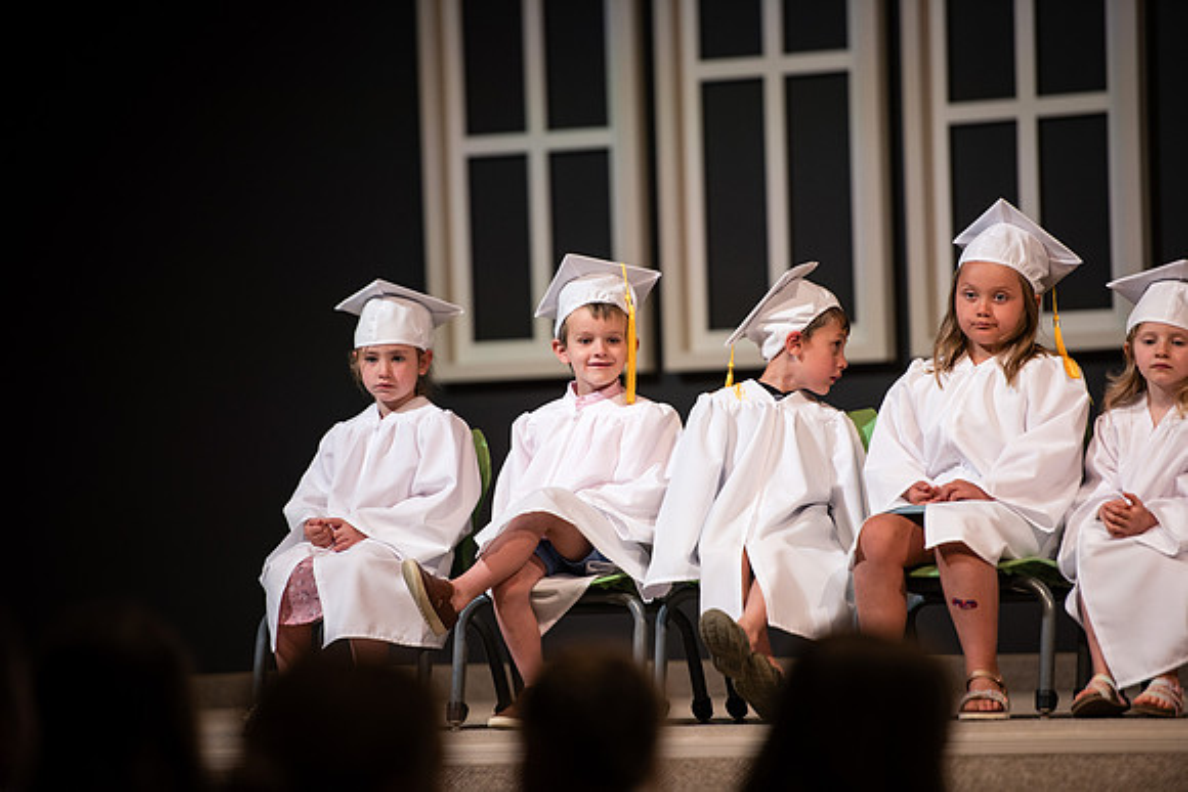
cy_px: 396
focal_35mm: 200
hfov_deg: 10.3
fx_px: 6601
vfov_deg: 6.9
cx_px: 594
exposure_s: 1/250
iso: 800
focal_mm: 200
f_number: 2.8
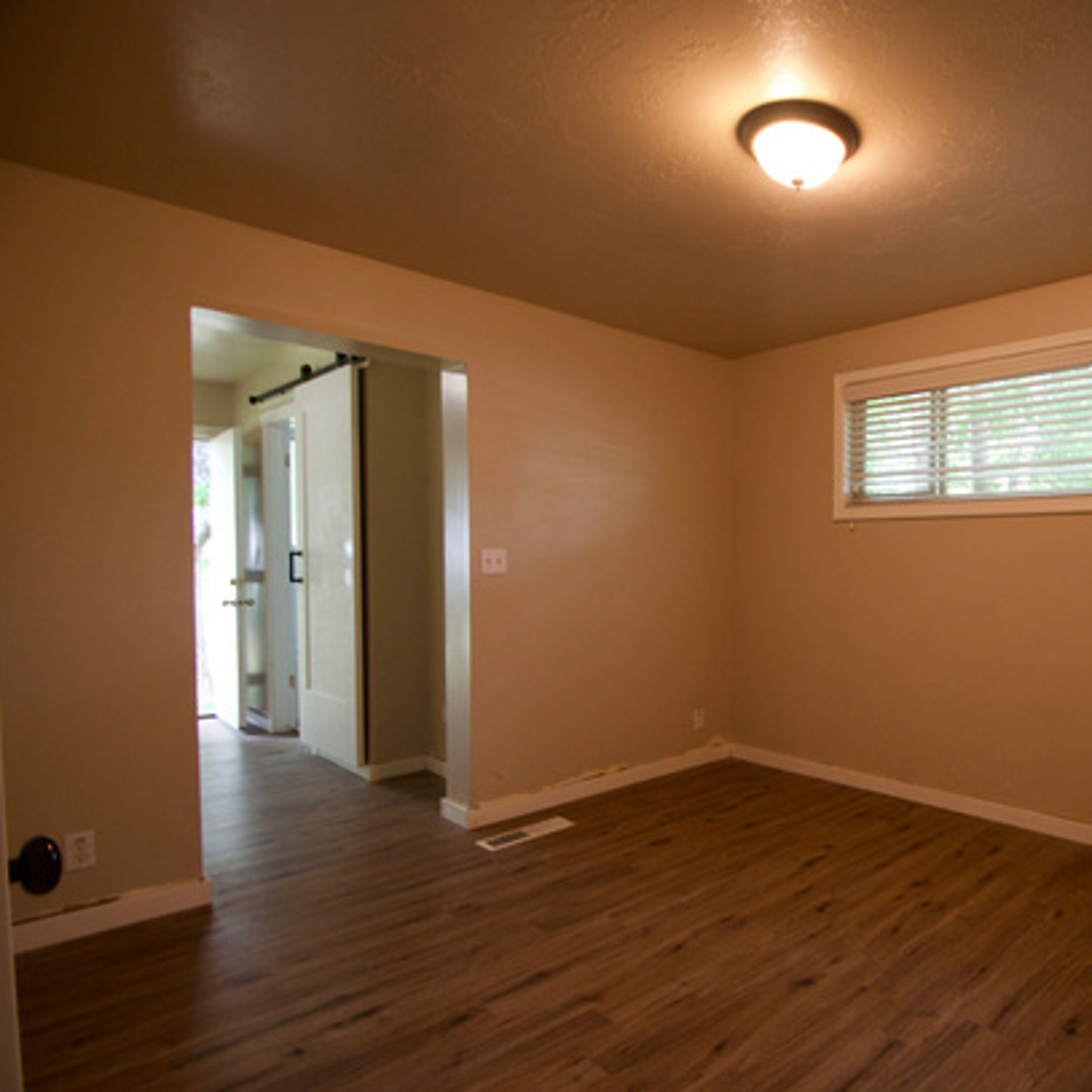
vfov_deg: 74.8
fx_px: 714
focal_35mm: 20
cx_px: 853
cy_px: 561
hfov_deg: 68.6
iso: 800
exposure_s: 1/50
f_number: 3.5
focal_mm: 10
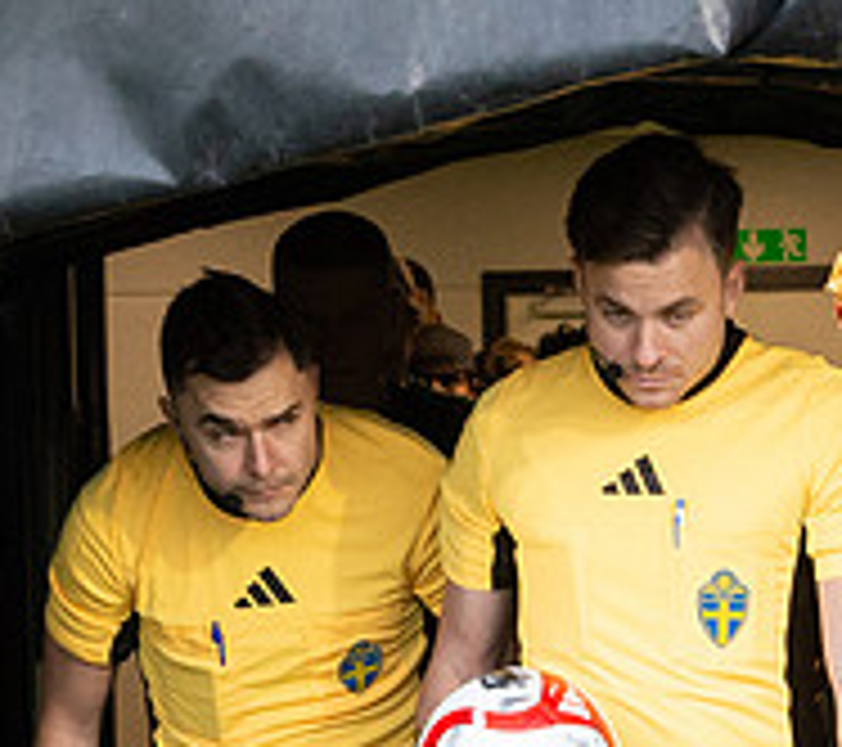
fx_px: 4736
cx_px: 547
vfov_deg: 8.9
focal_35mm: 182
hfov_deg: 10.2
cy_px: 843
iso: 2800
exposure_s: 1/400
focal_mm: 40
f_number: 5
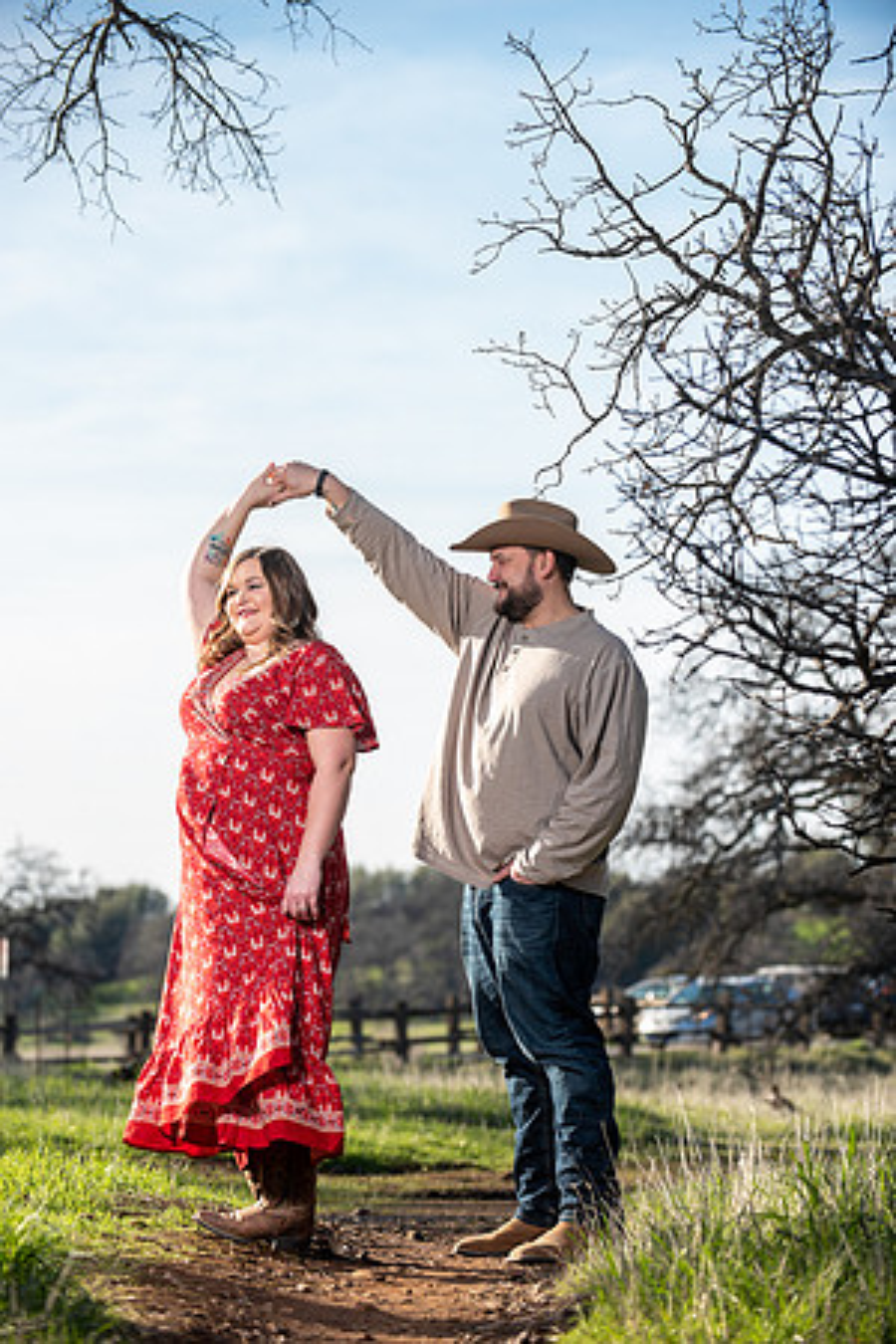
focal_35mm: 110
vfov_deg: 18.6
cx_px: 448
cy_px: 672
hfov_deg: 12.5
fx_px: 4106
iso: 50
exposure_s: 1/250
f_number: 4
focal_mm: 110
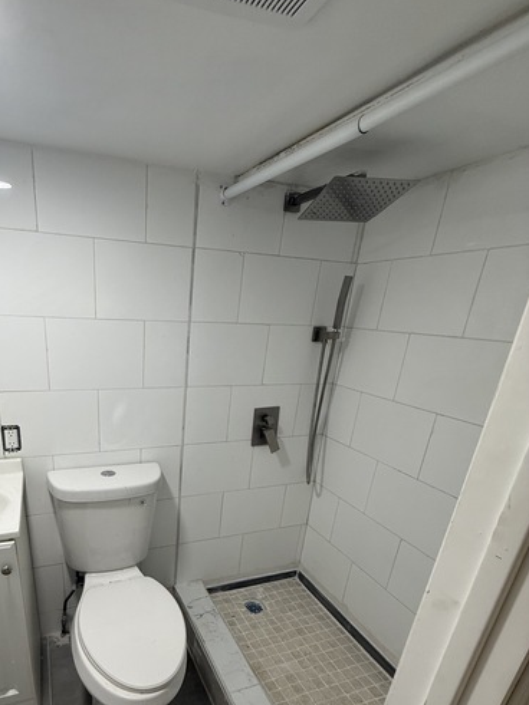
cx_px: 172
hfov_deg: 66.6
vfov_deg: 82.3
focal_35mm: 19
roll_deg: -2.6
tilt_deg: -21.2
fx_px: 387
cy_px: 460
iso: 160
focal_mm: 2.22
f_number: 2.2
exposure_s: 1/120
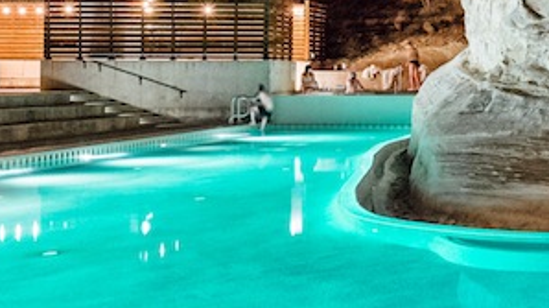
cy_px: 51
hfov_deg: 24.9
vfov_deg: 15.7
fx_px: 1105
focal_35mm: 76
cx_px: 678
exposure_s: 1/2
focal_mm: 24
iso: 2000
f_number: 5
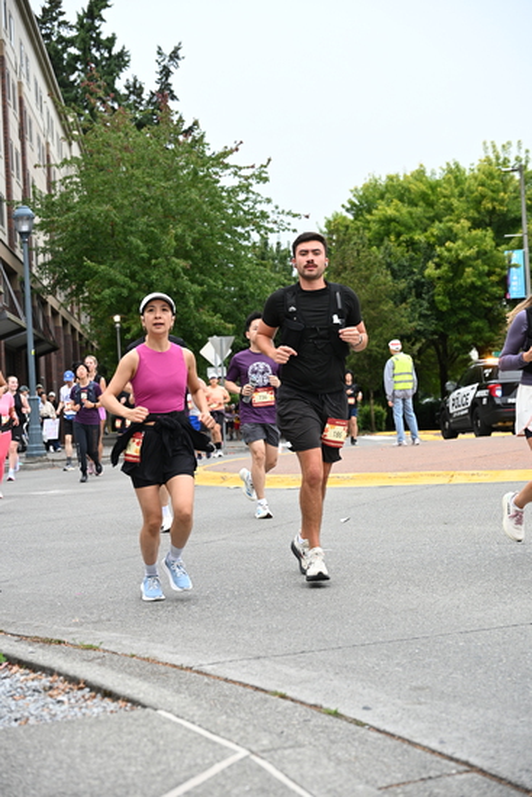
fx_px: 1307
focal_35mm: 59
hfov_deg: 23.0
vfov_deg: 33.9
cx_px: 266
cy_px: 398
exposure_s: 1/800
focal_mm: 59
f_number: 4
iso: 1600
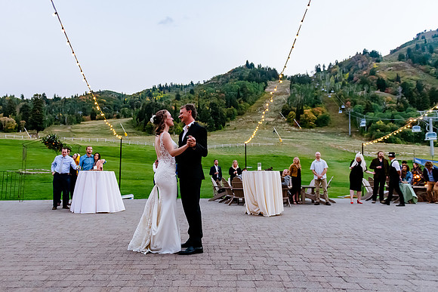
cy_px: 146
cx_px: 188
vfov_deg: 46.4
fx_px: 341
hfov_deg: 65.1
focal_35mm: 28
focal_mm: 24
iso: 3200
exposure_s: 1/200
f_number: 2.8
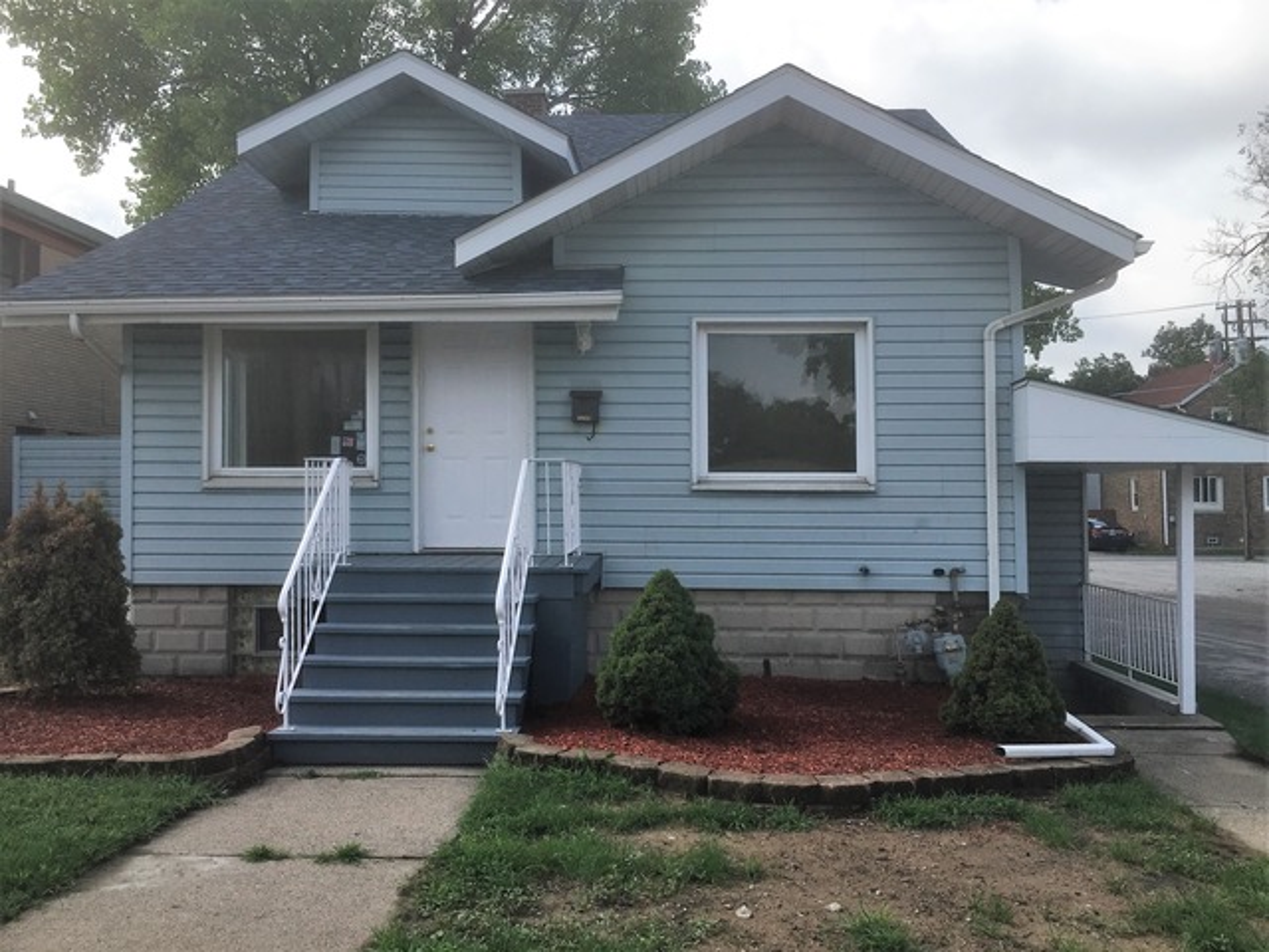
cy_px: 476
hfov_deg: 61.7
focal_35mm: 29
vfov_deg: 48.2
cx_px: 634
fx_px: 1063
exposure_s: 1/905
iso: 25
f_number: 2.2
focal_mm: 4.15
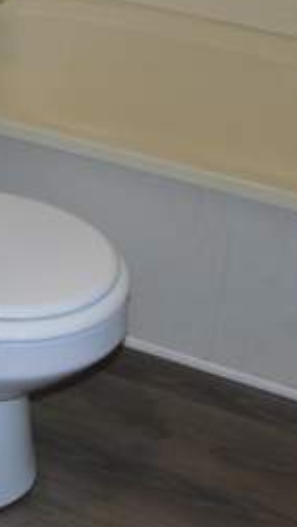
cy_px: 279
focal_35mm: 83
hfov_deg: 14.1
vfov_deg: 25.6
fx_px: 1160
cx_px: -75
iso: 200
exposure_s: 1/50
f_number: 3.9
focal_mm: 7.1
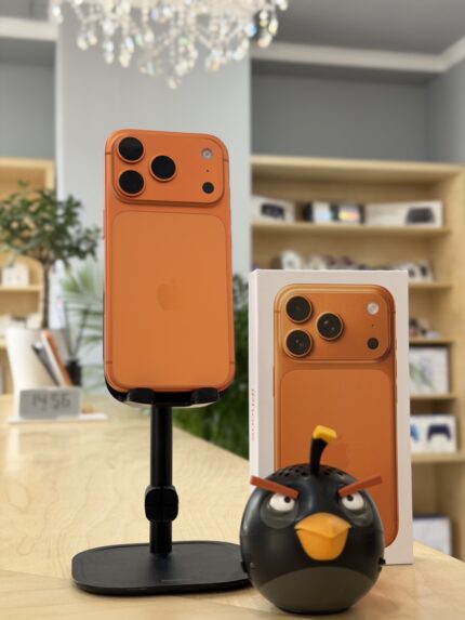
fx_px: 859
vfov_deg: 39.6
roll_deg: +0.1
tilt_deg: +2.6
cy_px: 310
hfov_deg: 30.3
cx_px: 232
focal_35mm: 48
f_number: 1.78
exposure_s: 1/114
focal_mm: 6.76
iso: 100
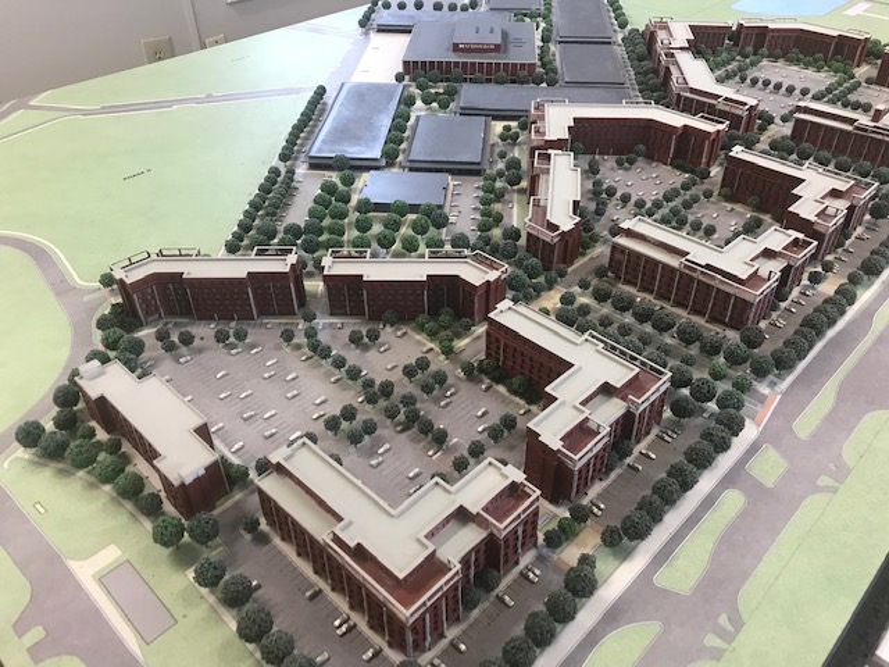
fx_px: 719
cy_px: 334
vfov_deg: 49.7
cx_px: 444
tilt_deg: -37.5
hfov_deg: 63.4
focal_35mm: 28
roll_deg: +0.9
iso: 40
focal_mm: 3.99
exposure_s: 1/24
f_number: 1.8
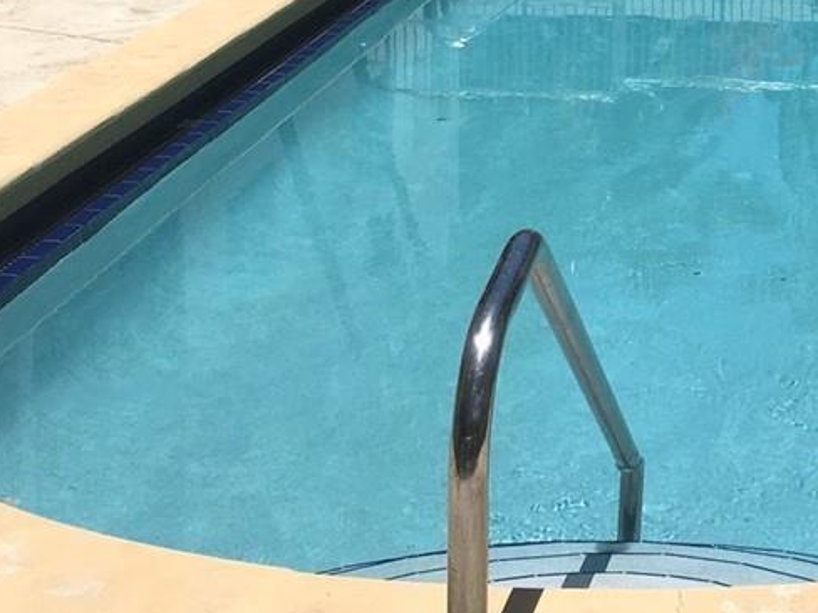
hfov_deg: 19.8
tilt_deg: -7.9
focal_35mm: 95
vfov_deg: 15.1
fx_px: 2245
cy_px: -72
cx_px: 875
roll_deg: -2.6
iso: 25
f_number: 2.2
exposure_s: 1/3497
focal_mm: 4.15
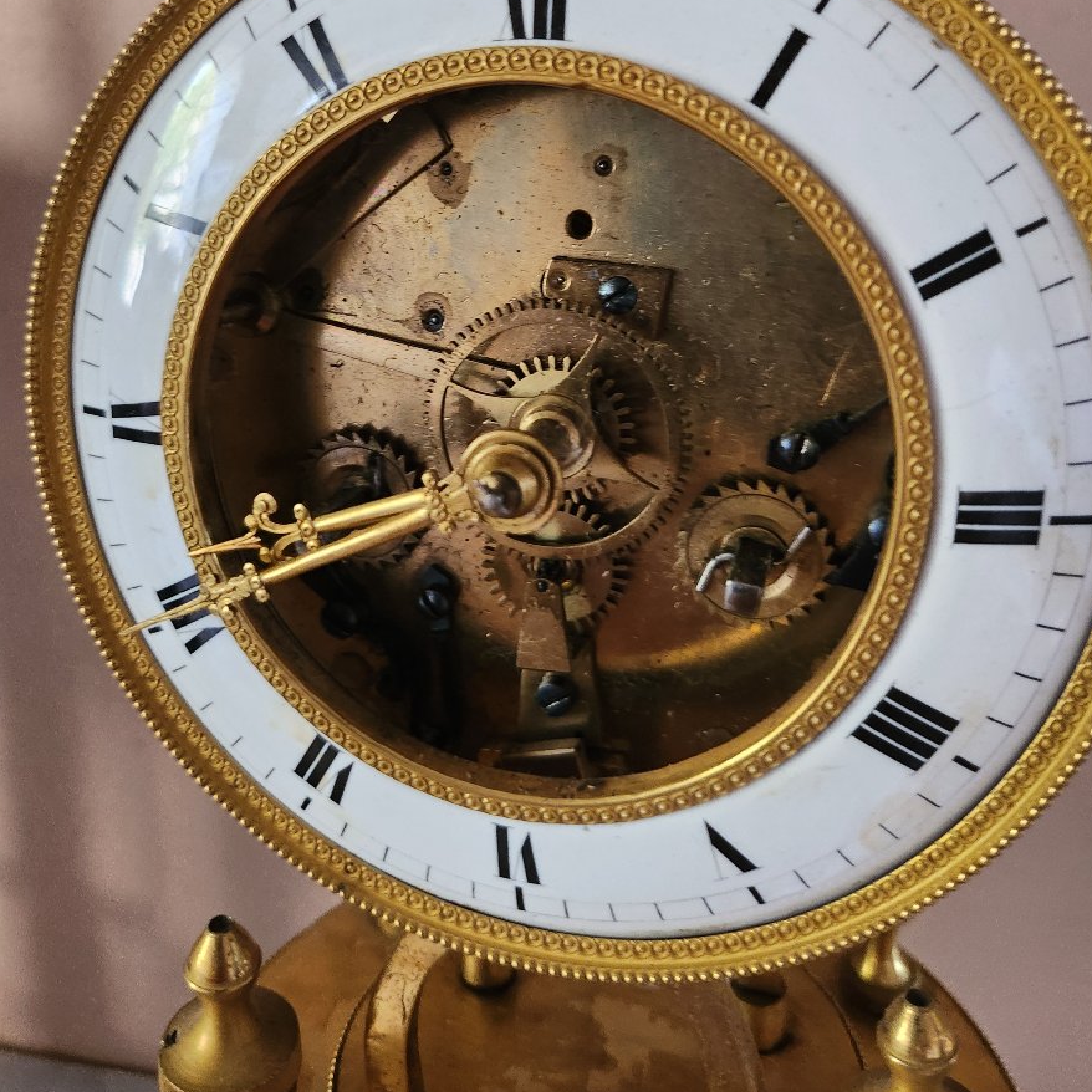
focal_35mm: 29
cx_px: 555
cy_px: 349
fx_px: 1035
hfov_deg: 55.6
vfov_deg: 54.3
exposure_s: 1/40
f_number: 1.8
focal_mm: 5
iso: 500
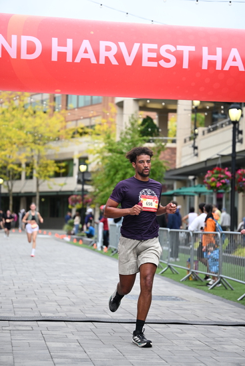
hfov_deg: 16.5
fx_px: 847
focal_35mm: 83
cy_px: 183
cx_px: 122
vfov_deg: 24.5
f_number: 2.8
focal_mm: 83
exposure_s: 1/2000
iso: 640
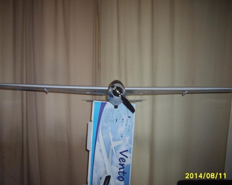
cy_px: 93
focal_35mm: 37
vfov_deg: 40.1
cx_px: 110
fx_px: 254
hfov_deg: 49.1
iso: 100
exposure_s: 1/45
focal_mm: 5.8
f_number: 2.8
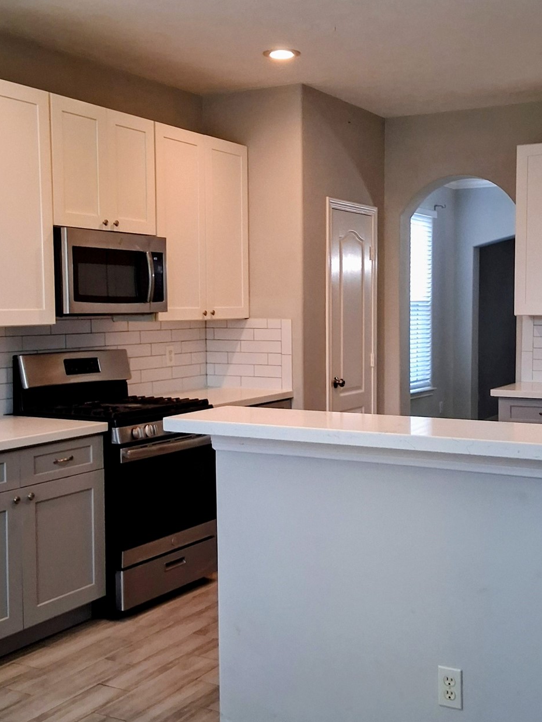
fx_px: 897
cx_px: 306
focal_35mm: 43
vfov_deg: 43.8
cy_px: 364
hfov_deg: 33.6
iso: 400
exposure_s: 1/100
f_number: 1.8
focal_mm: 3.98
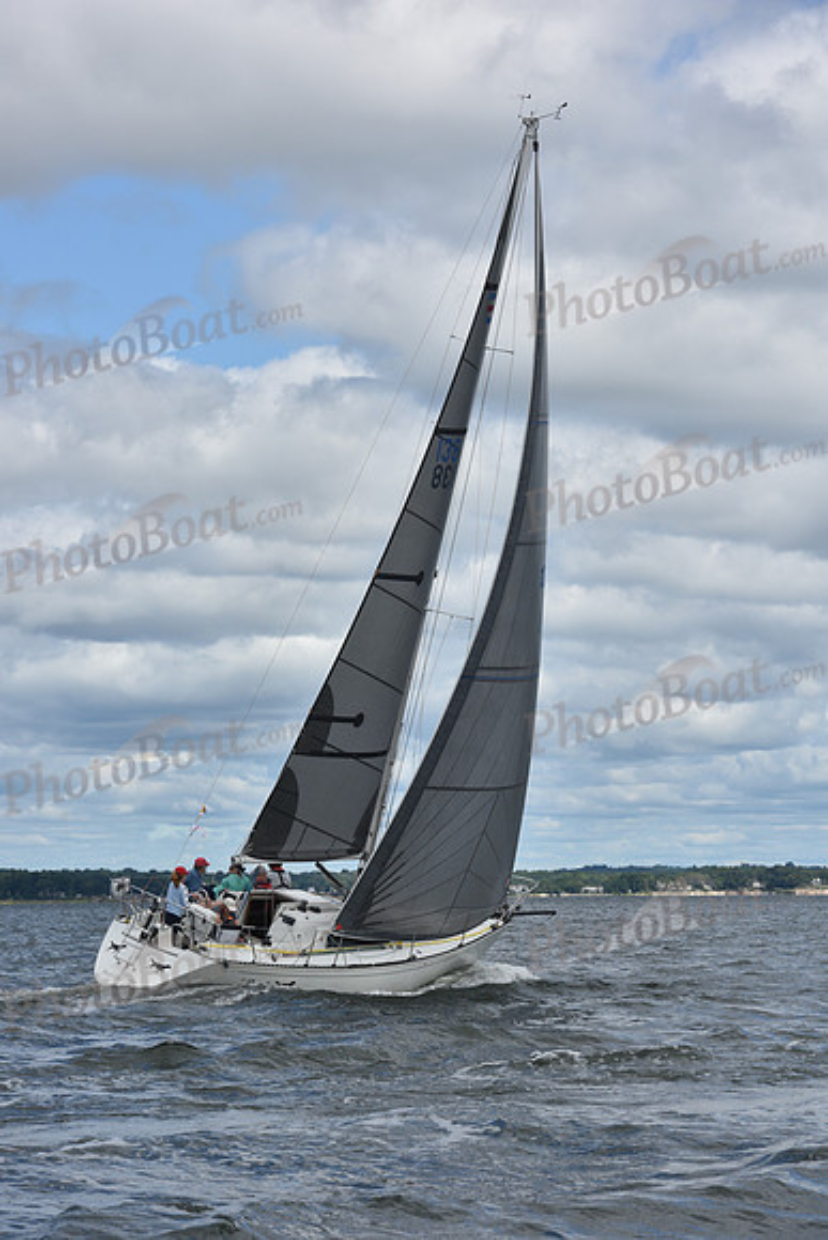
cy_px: 620
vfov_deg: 18.3
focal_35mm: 112
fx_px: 3861
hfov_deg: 12.2
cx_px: 414
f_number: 10
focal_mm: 112
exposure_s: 1/800
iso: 250
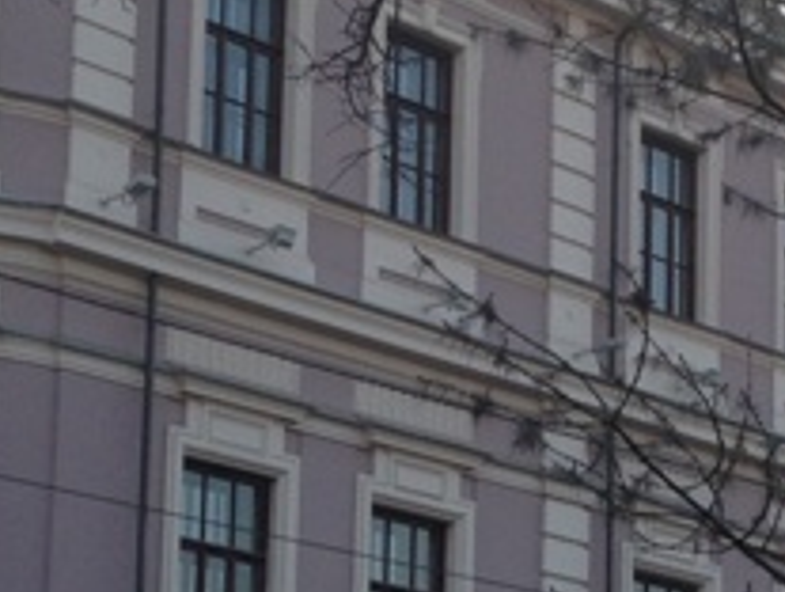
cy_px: 611
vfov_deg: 10.9
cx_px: 478
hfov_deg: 14.6
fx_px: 3067
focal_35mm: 135
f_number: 2.4
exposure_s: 1/321
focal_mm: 4.28
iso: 50
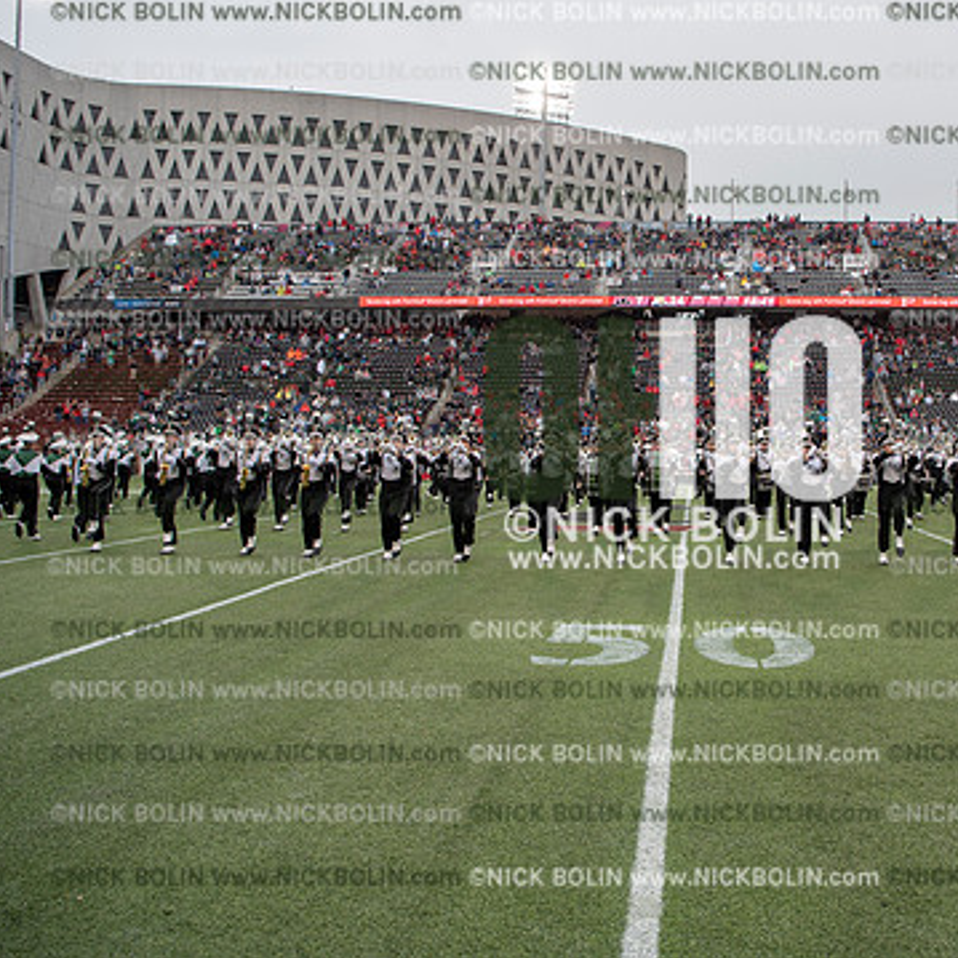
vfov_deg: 49.7
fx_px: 1033
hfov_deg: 48.5
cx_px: 672
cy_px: 444
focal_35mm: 33
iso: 250
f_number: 3.5
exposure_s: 1/500
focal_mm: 24
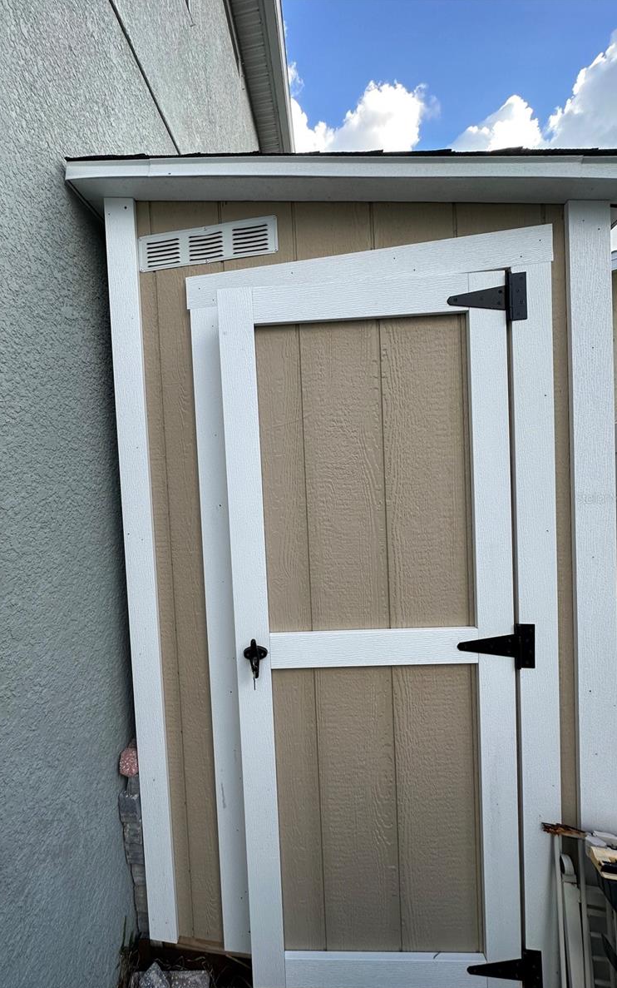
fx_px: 404
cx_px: 260
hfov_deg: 74.3
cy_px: 498
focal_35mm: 15
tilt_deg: -1.6
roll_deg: +4.3
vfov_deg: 101.5
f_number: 2.2
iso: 40
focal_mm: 2.22
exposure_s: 1/421
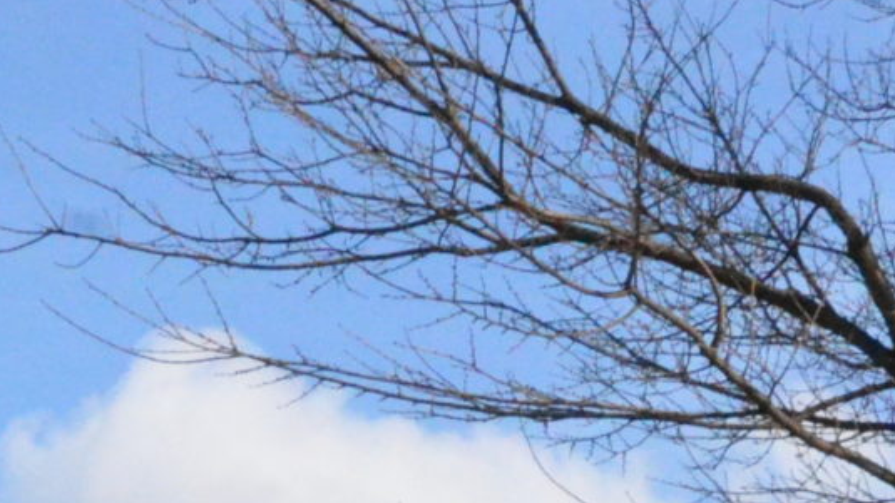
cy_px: 1320
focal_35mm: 195
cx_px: 316
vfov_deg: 5.9
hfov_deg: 11.0
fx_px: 4628
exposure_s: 1/2000
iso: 6400
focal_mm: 26
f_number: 22
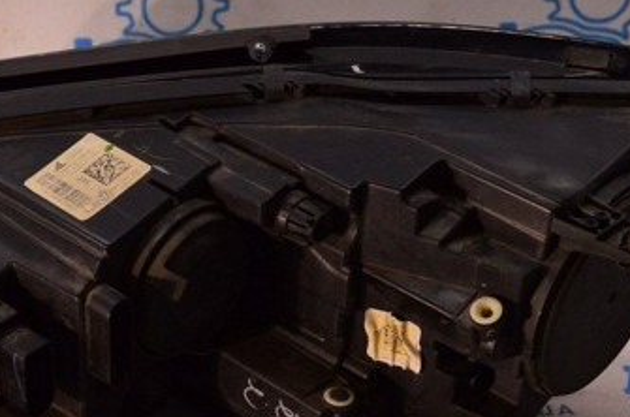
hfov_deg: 23.6
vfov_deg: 15.8
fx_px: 1502
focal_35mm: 86
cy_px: 260
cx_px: 197
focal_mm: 30
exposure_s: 1/250
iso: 1600
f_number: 8
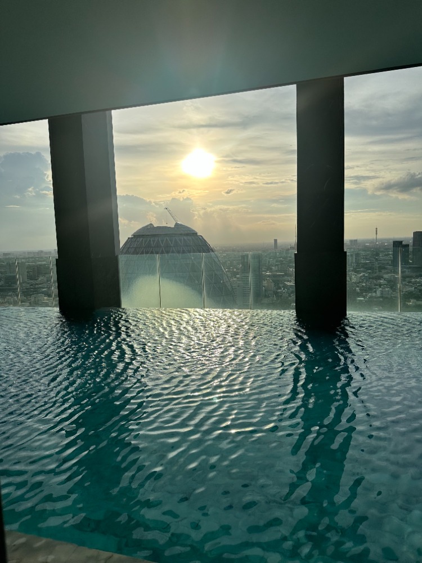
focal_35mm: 24
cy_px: 282
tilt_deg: -5.4
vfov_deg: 71.6
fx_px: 390
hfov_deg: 56.8
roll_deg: +2.1
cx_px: 211
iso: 80
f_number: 1.78
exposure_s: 1/9709
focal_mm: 6.86
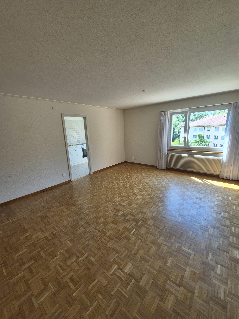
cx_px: 120
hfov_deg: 89.9
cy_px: 160
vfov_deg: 106.2
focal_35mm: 13
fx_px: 120
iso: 50
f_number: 2.2
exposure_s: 1/108
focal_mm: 2.2
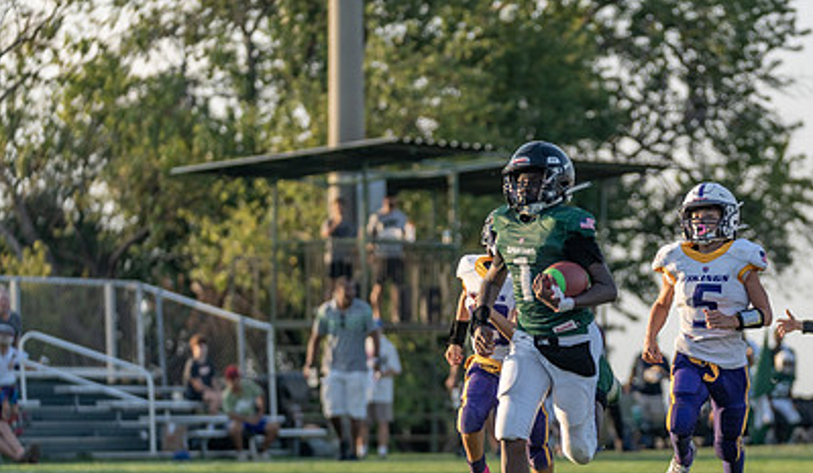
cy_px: 332
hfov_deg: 9.8
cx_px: 596
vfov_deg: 5.7
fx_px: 4716
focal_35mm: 217
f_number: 2.8
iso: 160
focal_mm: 129
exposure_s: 1/2000
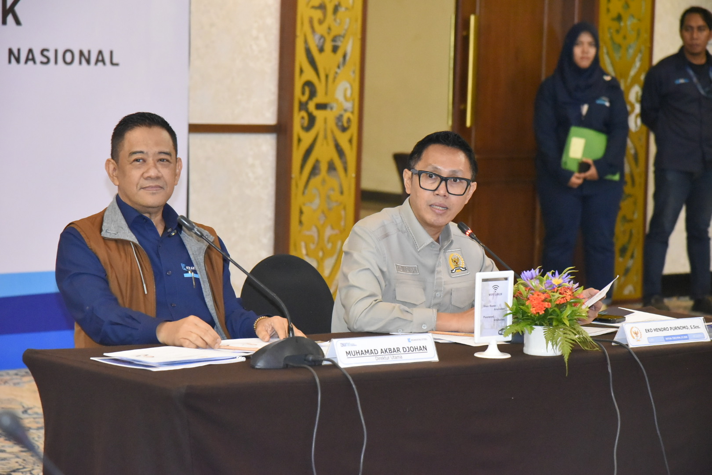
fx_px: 2373
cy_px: 238
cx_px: 356
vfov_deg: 11.4
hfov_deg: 17.1
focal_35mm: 120
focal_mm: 120
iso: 12800
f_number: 5
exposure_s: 1/200
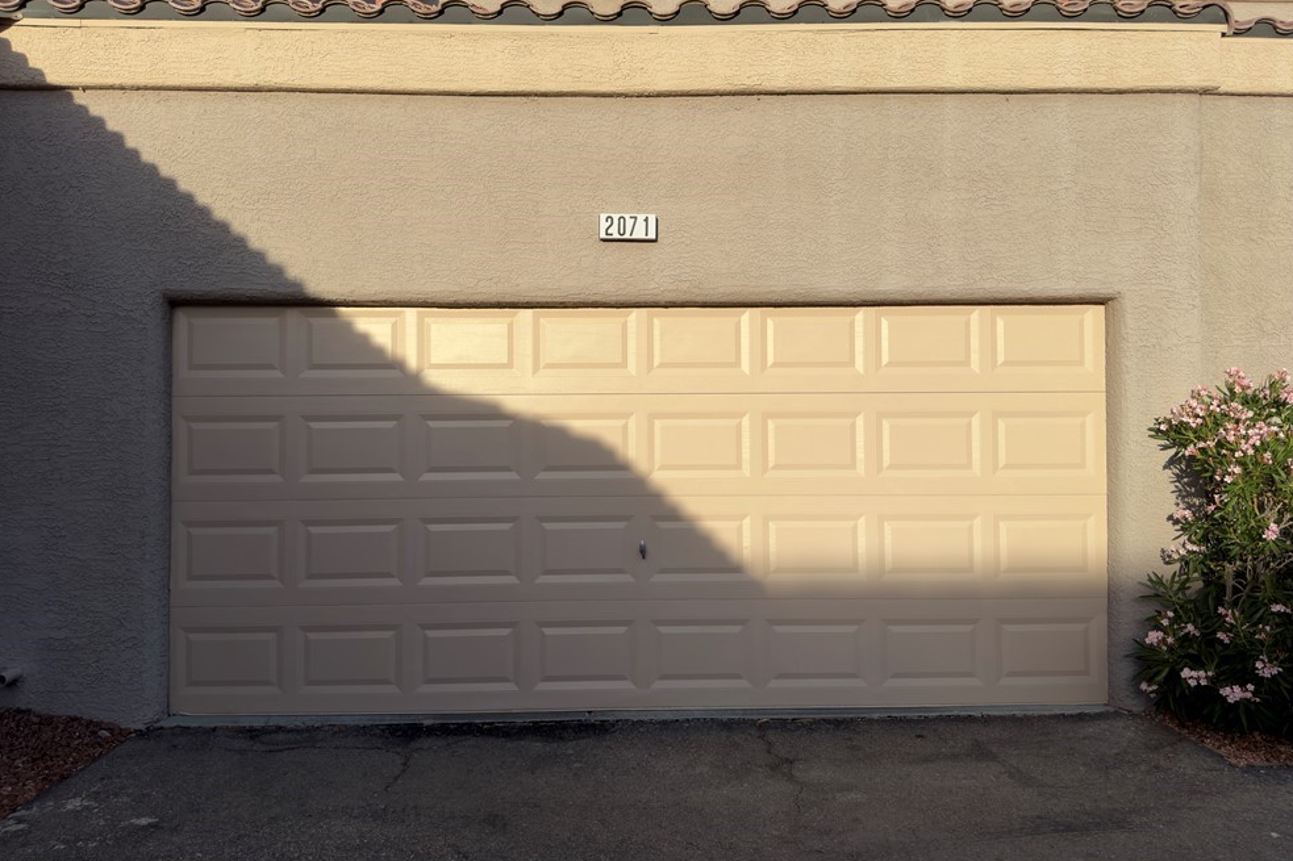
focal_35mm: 26
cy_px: 389
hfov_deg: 69.4
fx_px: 934
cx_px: 625
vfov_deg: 49.5
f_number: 1.78
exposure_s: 1/5128
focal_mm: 6.76
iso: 64
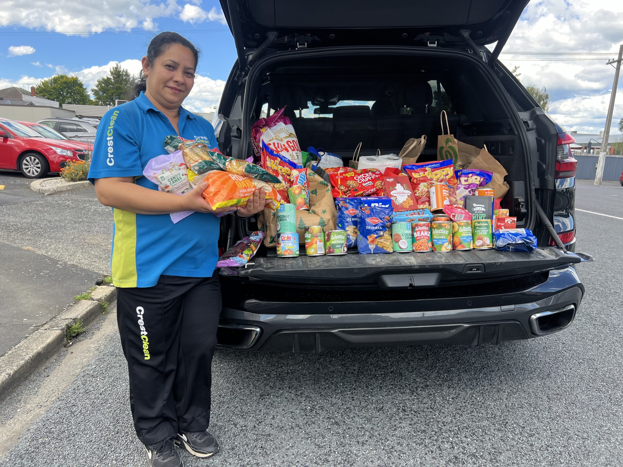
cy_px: 234
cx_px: 312
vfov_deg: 53.1
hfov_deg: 67.3
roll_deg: -2.8
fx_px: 468
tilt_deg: -10.1
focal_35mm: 26
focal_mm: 5.7
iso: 50
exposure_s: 1/803
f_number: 1.5
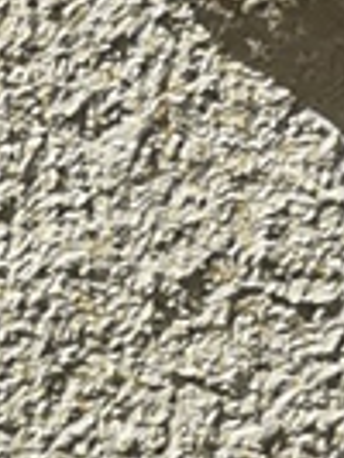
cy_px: -7
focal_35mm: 375
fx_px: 4961
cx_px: 299
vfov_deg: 5.3
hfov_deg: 4.0
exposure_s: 1/430
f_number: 2.2
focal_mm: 2.26
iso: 50
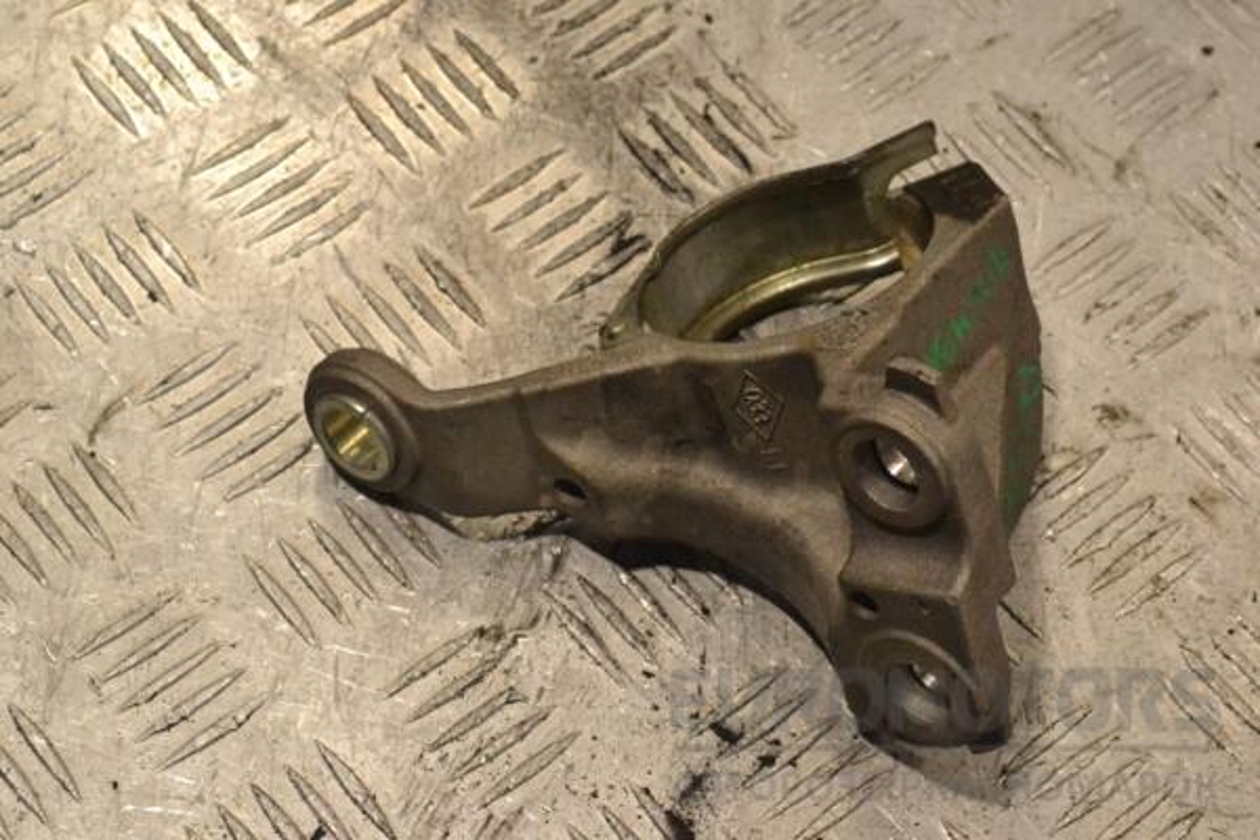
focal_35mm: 82
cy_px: 420
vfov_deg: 16.6
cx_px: 630
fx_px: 2887
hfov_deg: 24.6
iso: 3200
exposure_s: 1/500
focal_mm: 55
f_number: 11
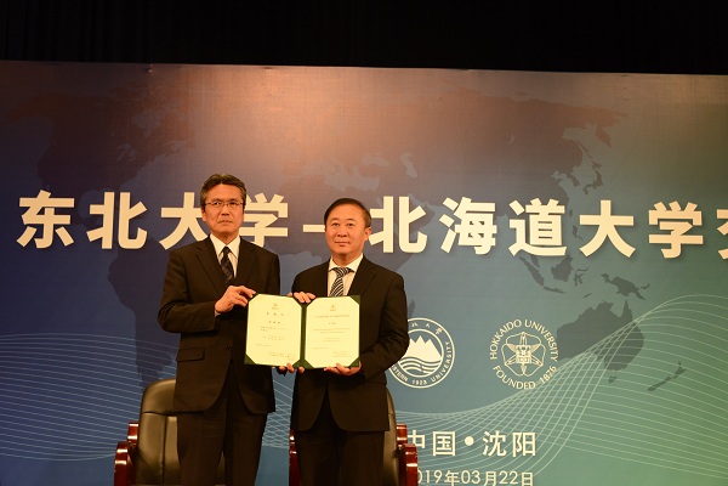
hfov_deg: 35.6
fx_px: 1132
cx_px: 364
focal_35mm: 56
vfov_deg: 24.2
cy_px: 243
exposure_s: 1/160
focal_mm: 56
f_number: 5.6
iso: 2000
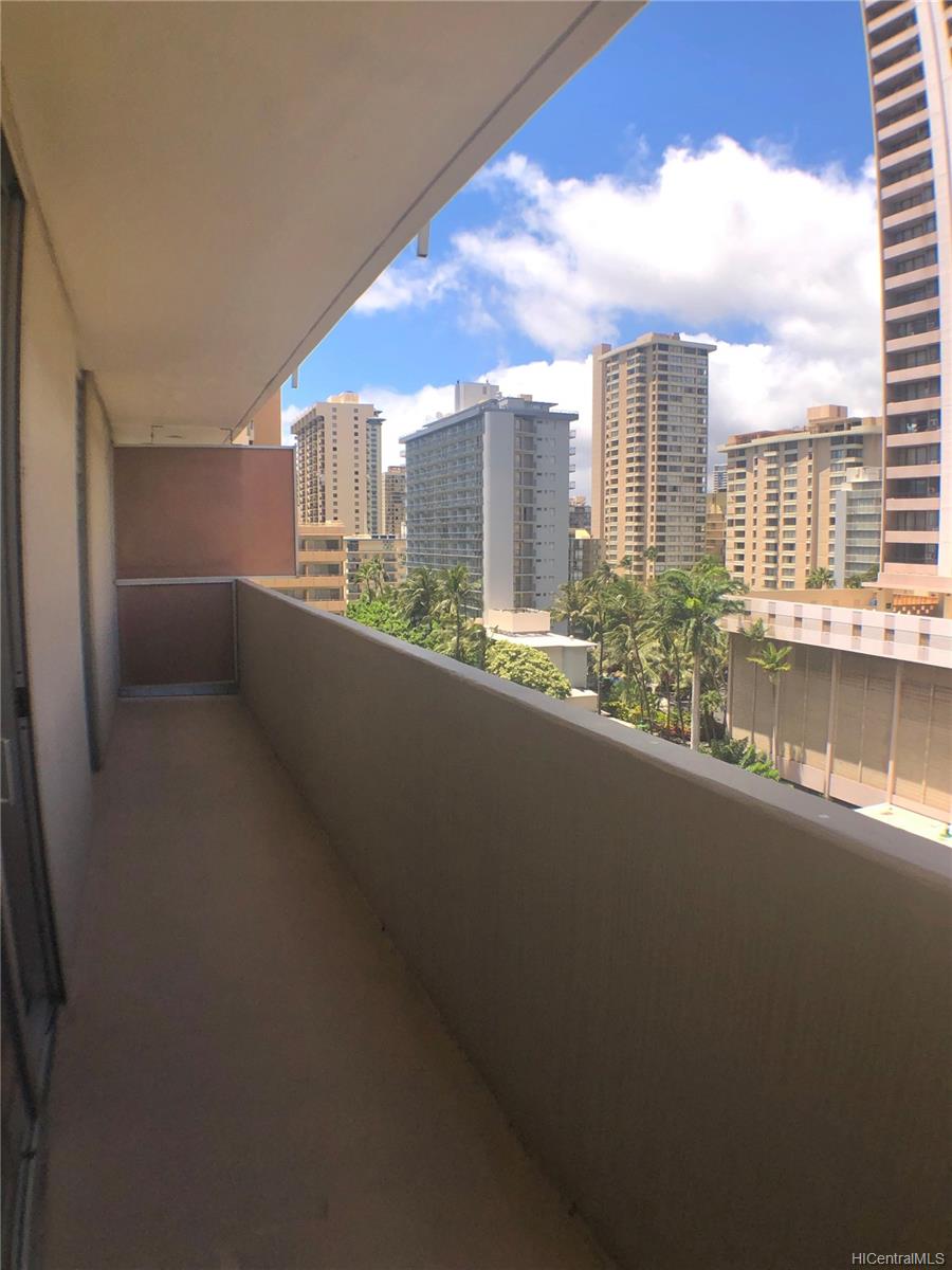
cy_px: 635
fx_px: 1027
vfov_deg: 63.4
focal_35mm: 28
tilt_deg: -6.0
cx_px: 476
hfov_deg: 49.7
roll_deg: +0.2
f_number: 1.8
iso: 20
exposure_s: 1/2404
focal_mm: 3.99
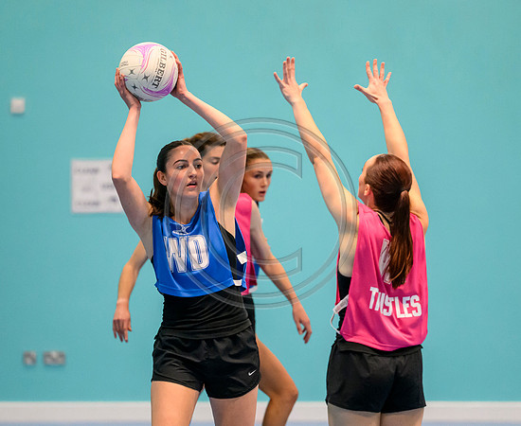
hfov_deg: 6.0
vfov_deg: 4.9
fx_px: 4974
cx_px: 238
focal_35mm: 320
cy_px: 267
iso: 8000
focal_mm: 200
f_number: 2.8
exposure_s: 1/1000
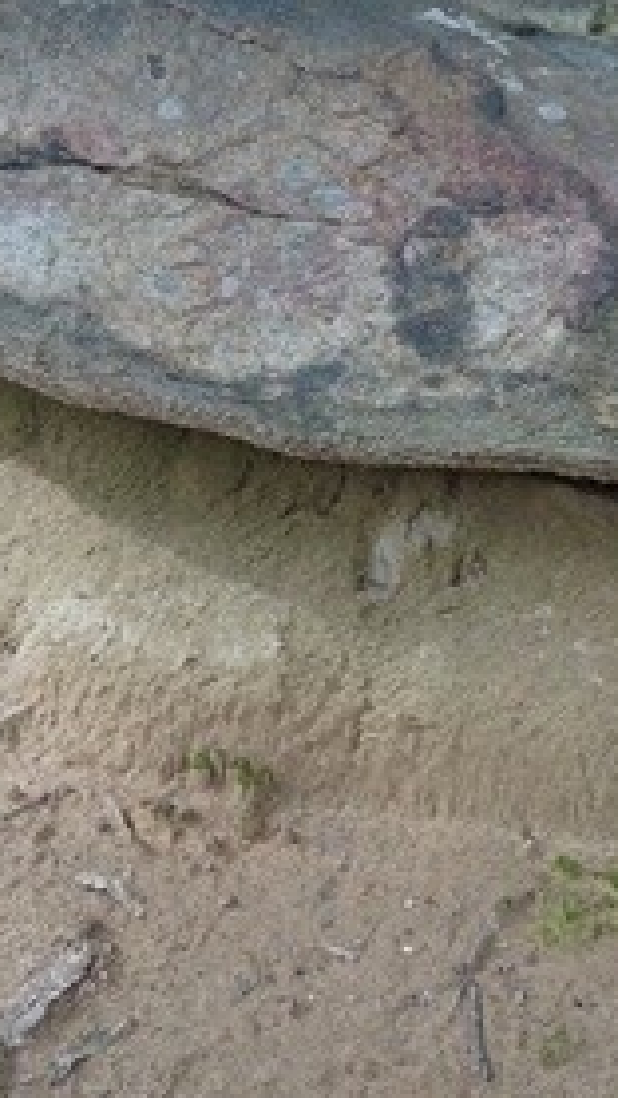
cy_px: 379
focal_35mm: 68
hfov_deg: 17.5
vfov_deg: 30.8
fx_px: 1979
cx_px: 535
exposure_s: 1/160
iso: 320
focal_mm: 20
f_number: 4
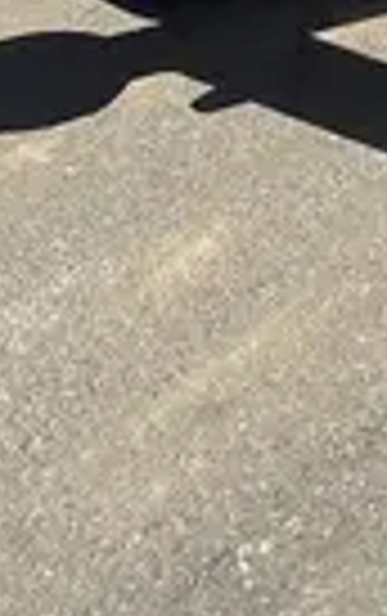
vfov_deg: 12.1
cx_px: 742
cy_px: -726
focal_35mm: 147
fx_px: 2473
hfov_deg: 8.5
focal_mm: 5.96
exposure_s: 1/3413
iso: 50
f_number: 1.6
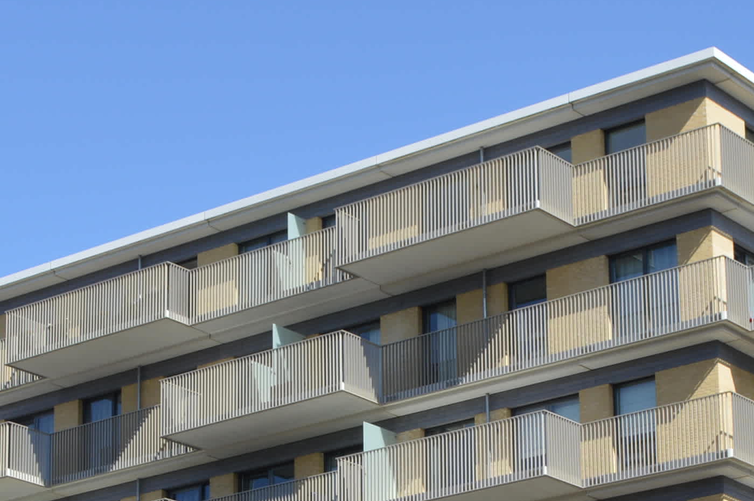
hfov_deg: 17.7
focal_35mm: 116
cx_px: 345
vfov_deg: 11.5
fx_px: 2427
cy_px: 662
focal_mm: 24
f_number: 8
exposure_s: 1/250
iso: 100
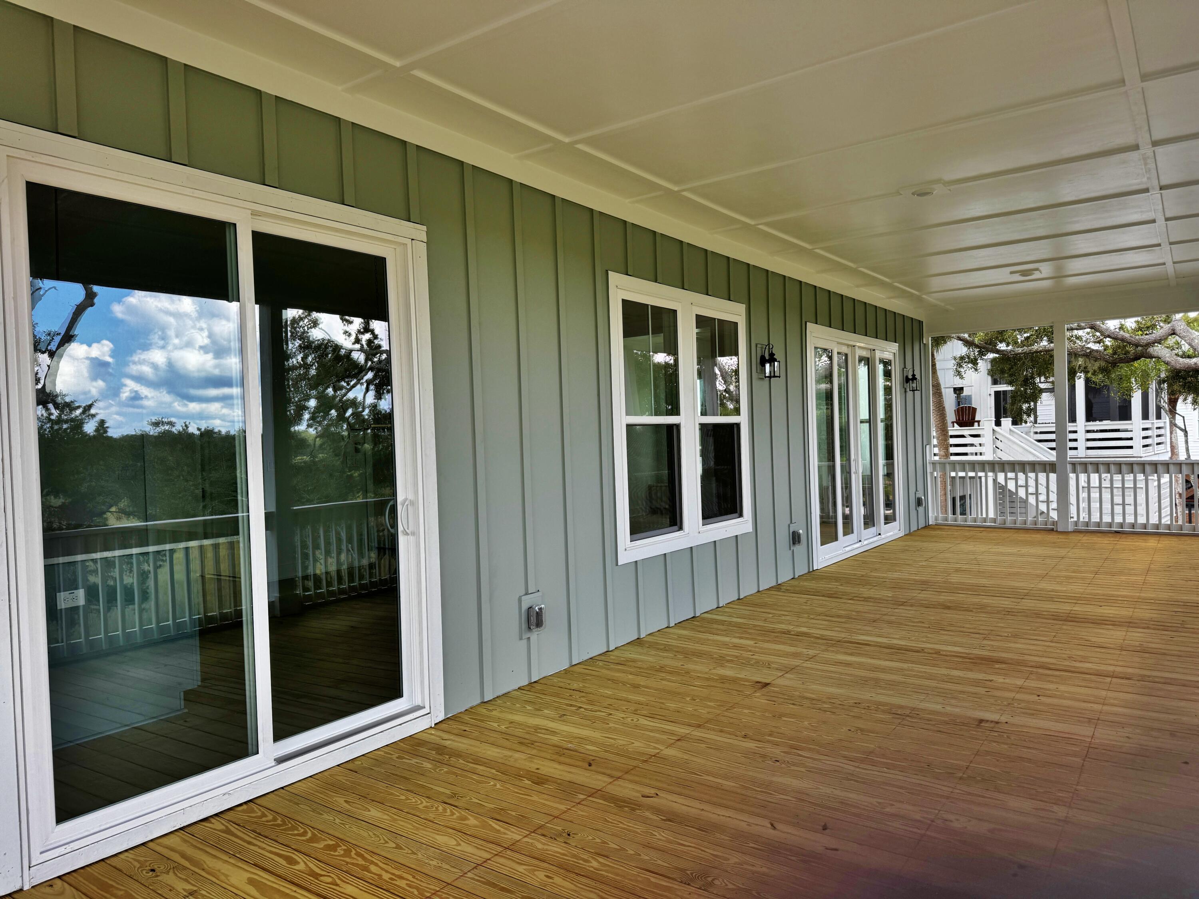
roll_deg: +1.8
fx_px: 831
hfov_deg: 71.6
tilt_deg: -1.7
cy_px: 450
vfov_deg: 56.8
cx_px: 600
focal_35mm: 24
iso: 80
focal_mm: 6.76
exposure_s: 1/349
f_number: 1.78
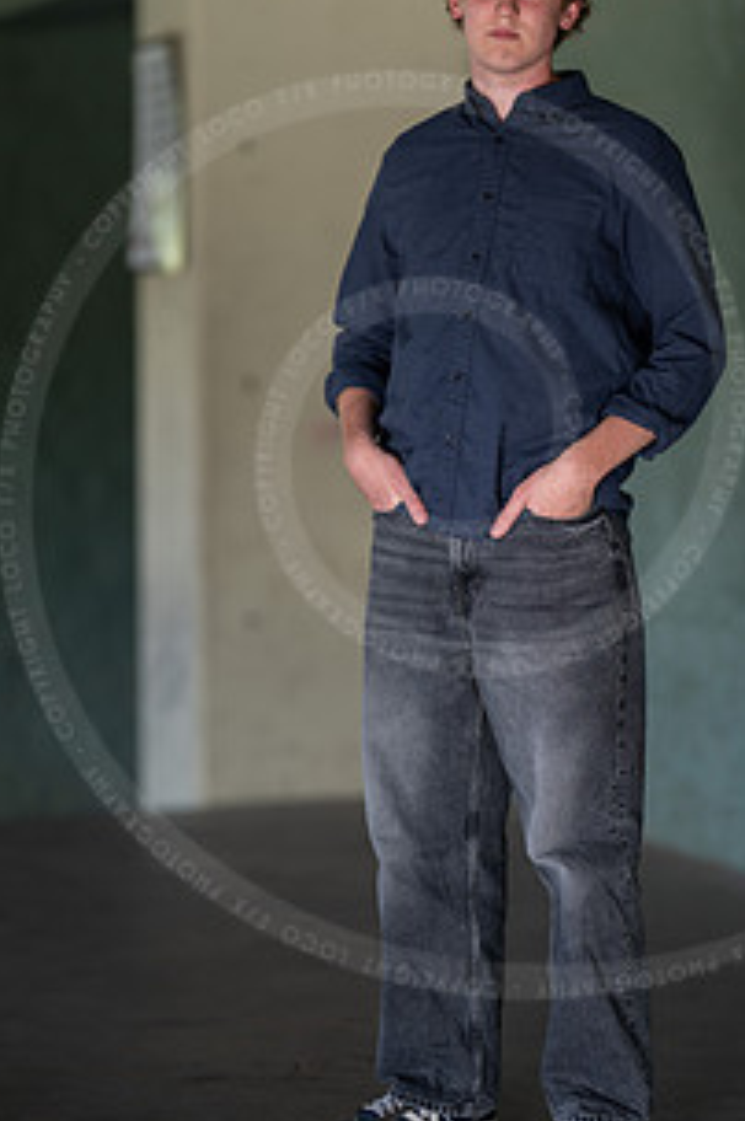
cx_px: 494
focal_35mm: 126
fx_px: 3920
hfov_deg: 10.8
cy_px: 520
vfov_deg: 16.3
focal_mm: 85
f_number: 1.2
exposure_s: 1/640
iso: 125
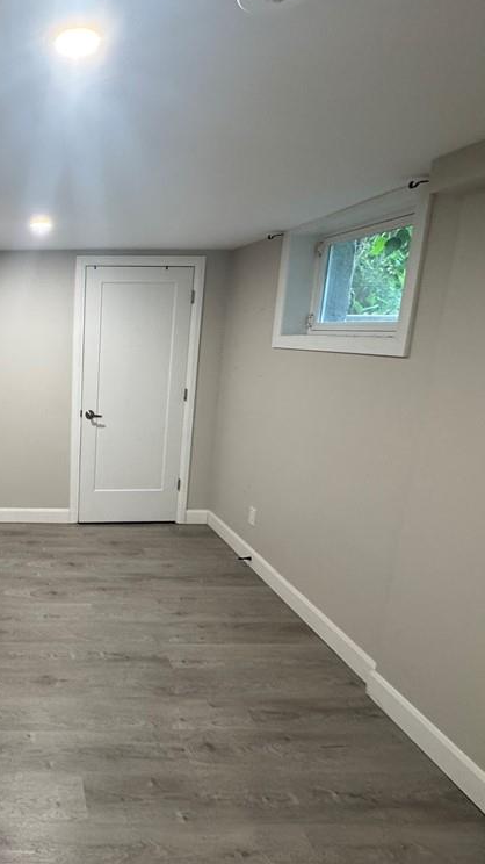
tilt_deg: -12.3
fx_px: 481
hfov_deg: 46.0
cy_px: 427
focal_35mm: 21
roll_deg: +0.5
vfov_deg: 83.9
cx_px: 12
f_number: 2.2
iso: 250
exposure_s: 1/60
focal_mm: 2.22
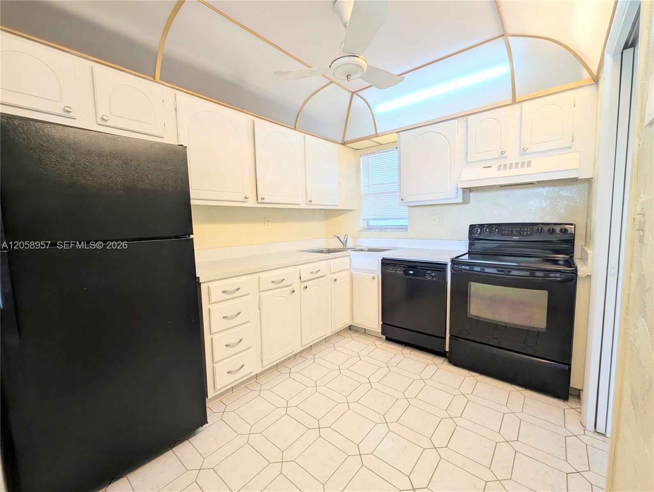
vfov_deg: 90.1
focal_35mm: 13
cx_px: 327
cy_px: 246
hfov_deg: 106.1
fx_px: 246
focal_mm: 1.95
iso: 73
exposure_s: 1/120
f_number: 2.2
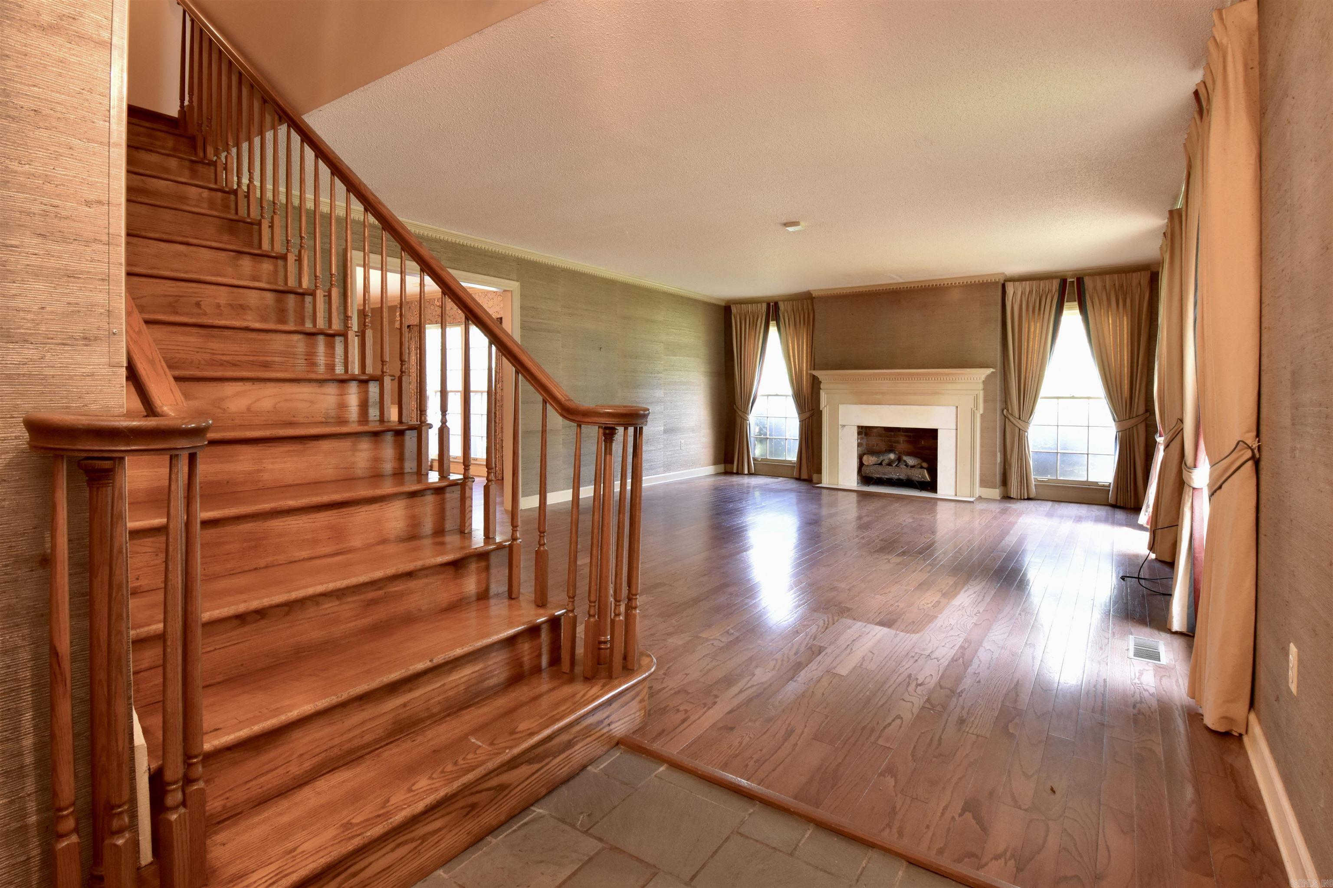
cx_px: 666
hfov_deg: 100.4
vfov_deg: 77.3
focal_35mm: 15
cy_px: 444
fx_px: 555
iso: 400
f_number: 10
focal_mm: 10
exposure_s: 1/1.3
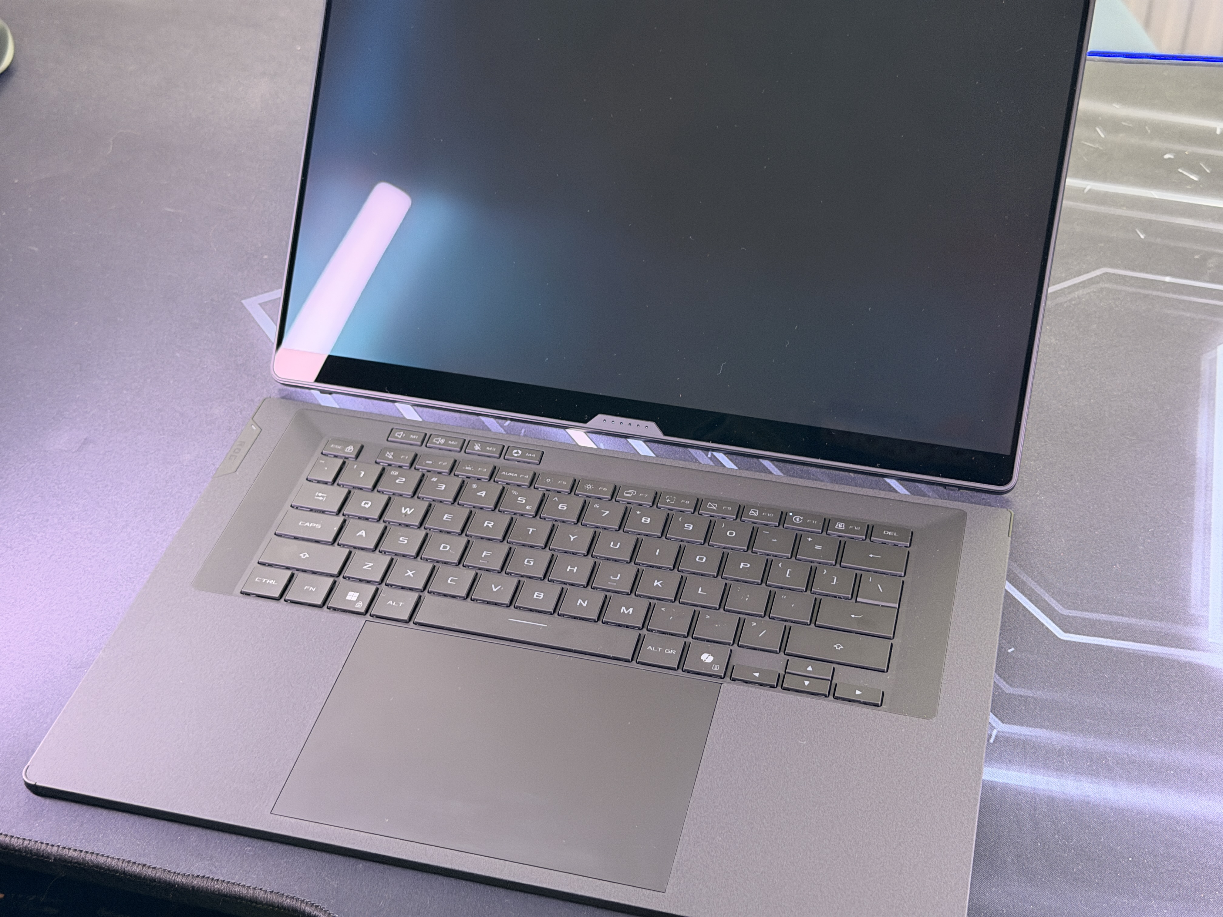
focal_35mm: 48
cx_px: 612
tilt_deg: -42.2
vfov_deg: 30.3
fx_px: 1696
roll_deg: +2.1
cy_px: 458
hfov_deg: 39.7
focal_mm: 6.76
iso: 500
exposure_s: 1/36
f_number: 1.78
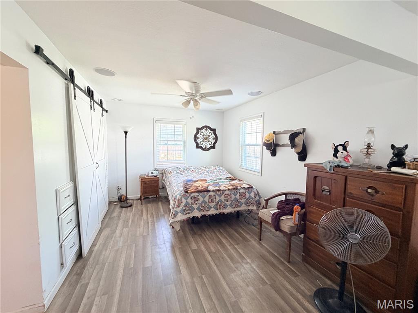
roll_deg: -0.4
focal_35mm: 14
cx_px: 209
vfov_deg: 85.7
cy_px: 156
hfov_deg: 102.1
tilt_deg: -5.6
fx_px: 169
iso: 200
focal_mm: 2.22
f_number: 2.2
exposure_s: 1/60
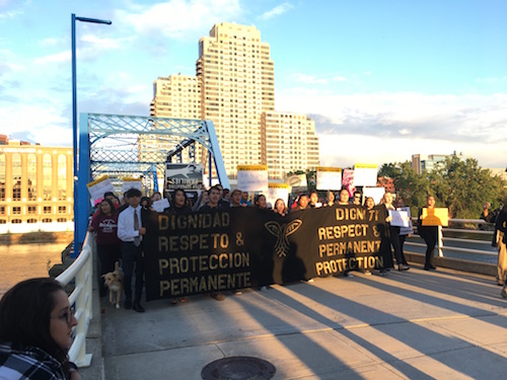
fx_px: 425
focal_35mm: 29
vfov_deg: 48.2
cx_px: 254
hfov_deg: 61.7
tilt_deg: +2.5
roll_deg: +1.3
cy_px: 190
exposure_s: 1/160
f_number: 2.2
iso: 25
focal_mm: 4.15
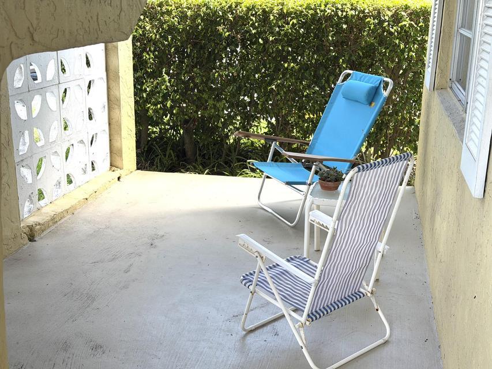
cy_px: 184
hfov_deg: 39.7
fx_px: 682
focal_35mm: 48
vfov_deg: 30.3
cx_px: 246
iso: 64
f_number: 1.78
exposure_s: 1/409
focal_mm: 6.76
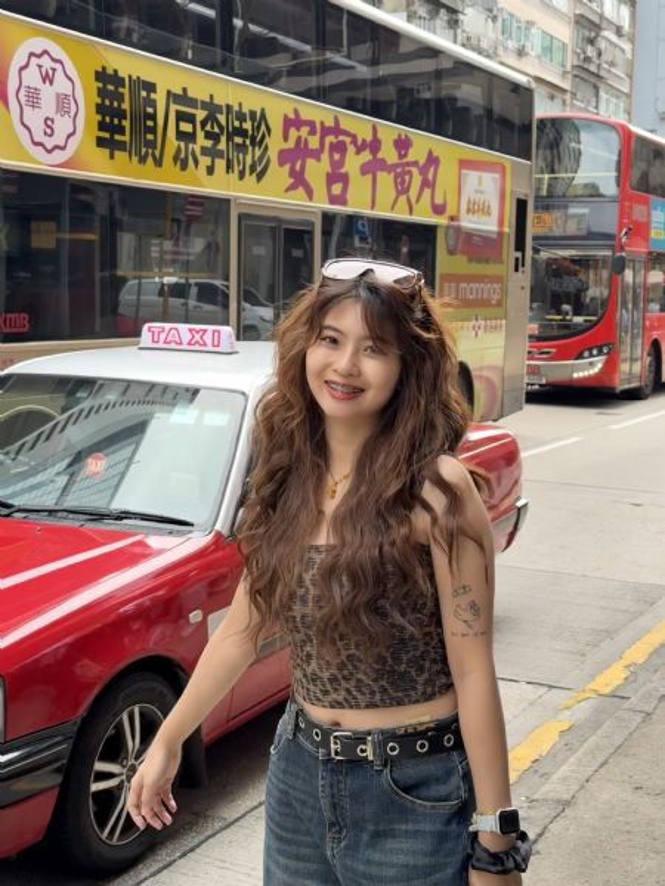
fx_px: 1229
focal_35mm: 48
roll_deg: -1.6
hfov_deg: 30.3
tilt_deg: -3.9
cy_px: 443
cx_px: 332
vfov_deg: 39.7
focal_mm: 6.76
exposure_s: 1/557
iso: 100
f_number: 1.78
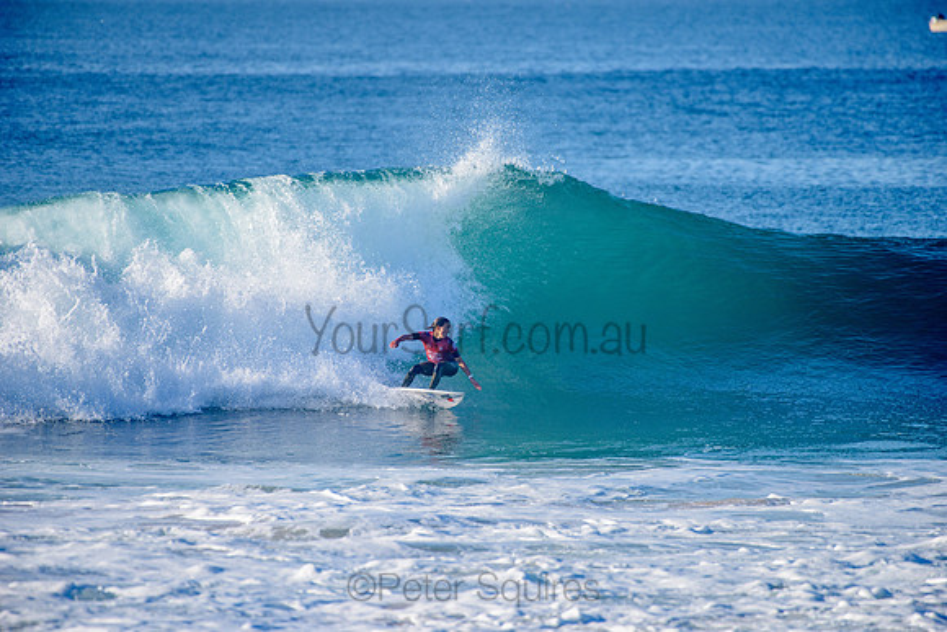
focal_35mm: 500
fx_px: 13155
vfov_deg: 2.8
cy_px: 316
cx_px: 474
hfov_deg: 4.1
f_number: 5.6
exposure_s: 1/1600
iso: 250
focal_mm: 500
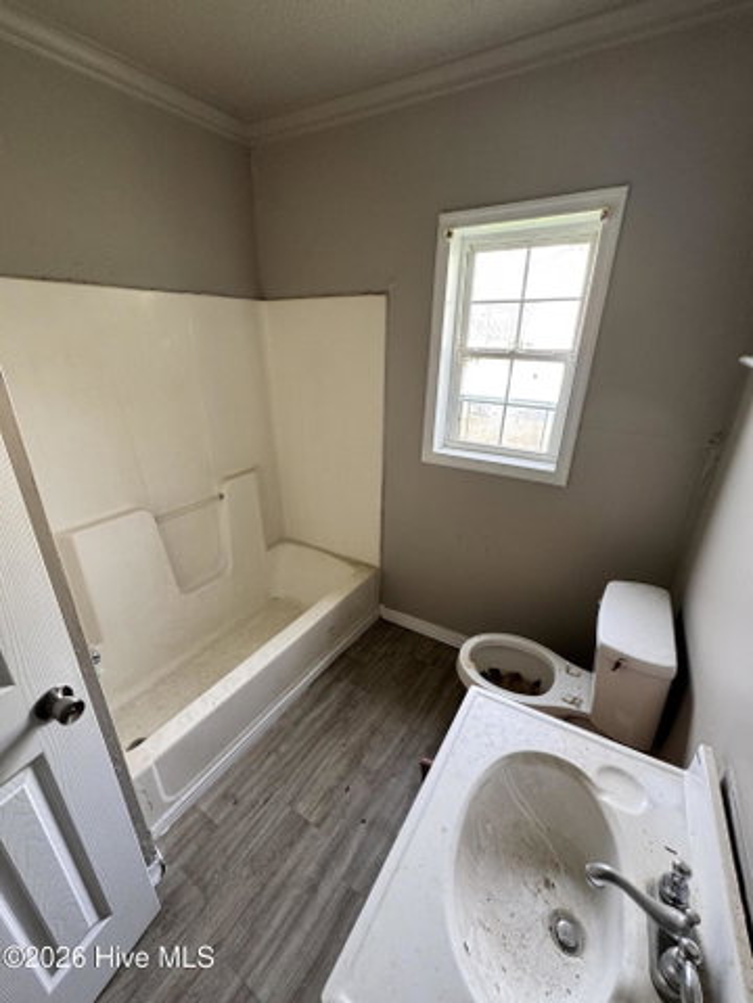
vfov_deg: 102.1
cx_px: 376
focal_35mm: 14
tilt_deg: -22.2
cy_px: 502
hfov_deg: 85.7
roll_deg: -0.2
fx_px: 406
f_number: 2.2
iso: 250
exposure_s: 1/99
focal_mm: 2.22
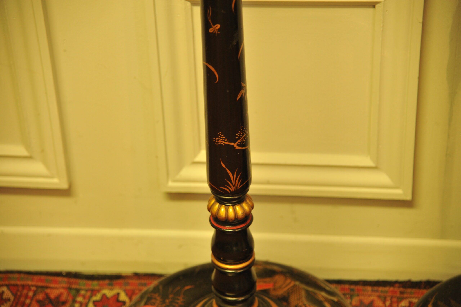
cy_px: 154
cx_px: 230
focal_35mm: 105
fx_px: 1344
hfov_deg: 19.5
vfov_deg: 13.0
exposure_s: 1/40
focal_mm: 105
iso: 1250
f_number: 4
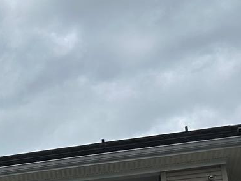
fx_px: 690
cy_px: 289
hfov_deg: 17.0
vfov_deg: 13.8
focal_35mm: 99
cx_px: -166
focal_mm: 5.7
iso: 50
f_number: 1.5
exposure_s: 1/4444
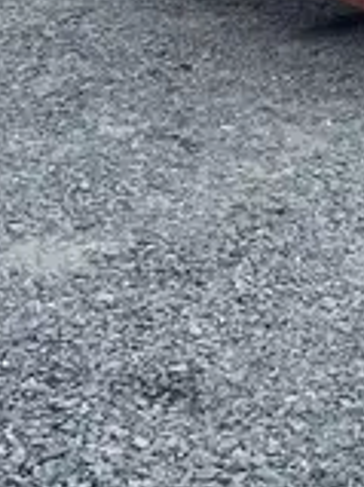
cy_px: -302
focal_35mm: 120
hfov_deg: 11.0
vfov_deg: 14.9
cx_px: 765
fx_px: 1685
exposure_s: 1/2755
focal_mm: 5.1
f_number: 1.6
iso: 50
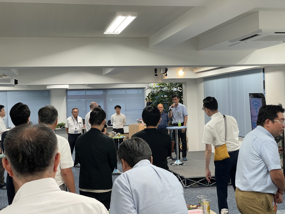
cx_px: 142
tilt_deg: -1.9
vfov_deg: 28.0
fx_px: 428
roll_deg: +2.1
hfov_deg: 36.8
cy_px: 107
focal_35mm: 52
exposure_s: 1/100
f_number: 2
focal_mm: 6
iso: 125
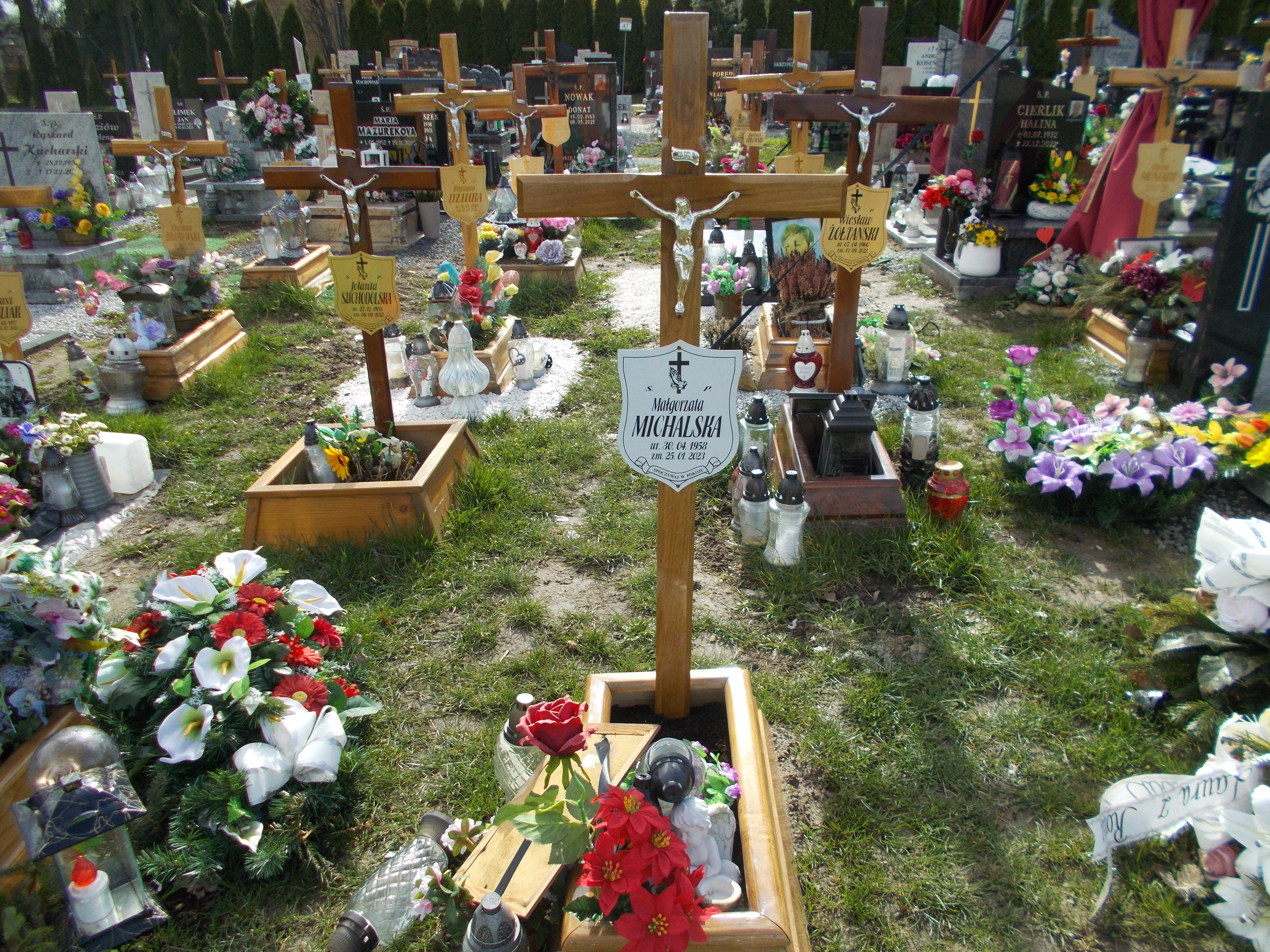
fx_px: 954
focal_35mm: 26
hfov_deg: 67.3
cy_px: 476
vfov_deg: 53.1
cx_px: 635
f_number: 8
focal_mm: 4.6
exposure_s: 1/100
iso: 80
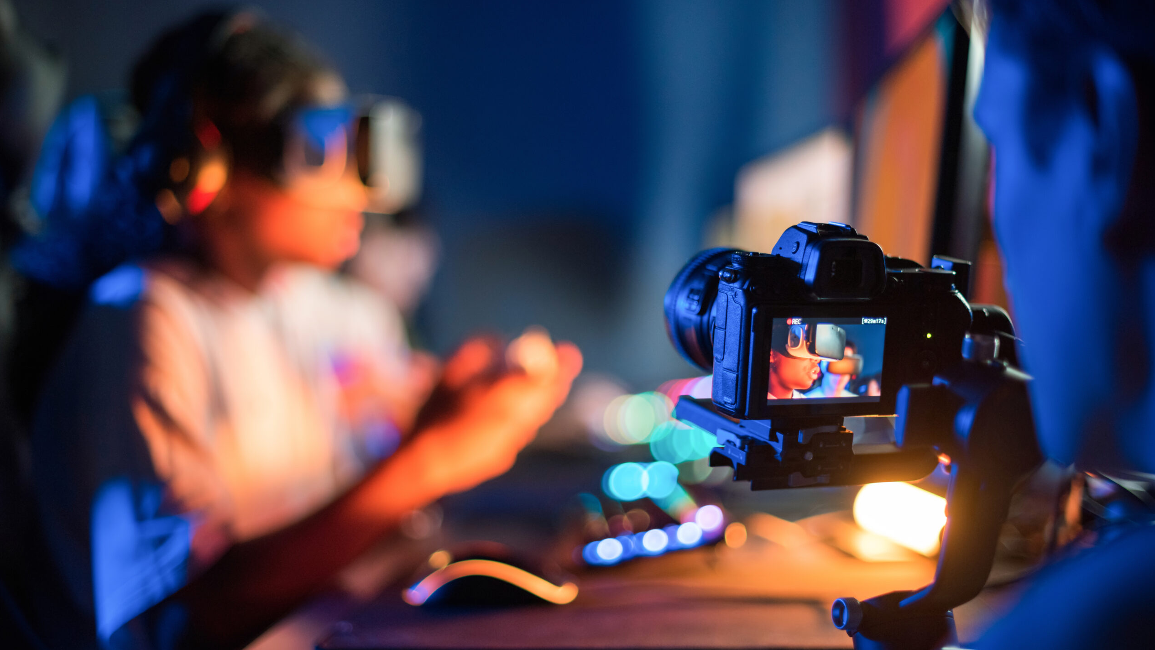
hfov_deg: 39.2
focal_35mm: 53
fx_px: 1623
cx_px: 576
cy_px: 343
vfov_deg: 22.6
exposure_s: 1/200
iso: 800
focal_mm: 50
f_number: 1.4
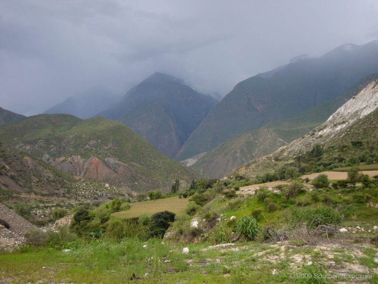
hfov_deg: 44.8
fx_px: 459
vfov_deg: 34.3
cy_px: 142
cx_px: 189
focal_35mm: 42
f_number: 3.3
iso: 80
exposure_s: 1/400
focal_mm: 6.9
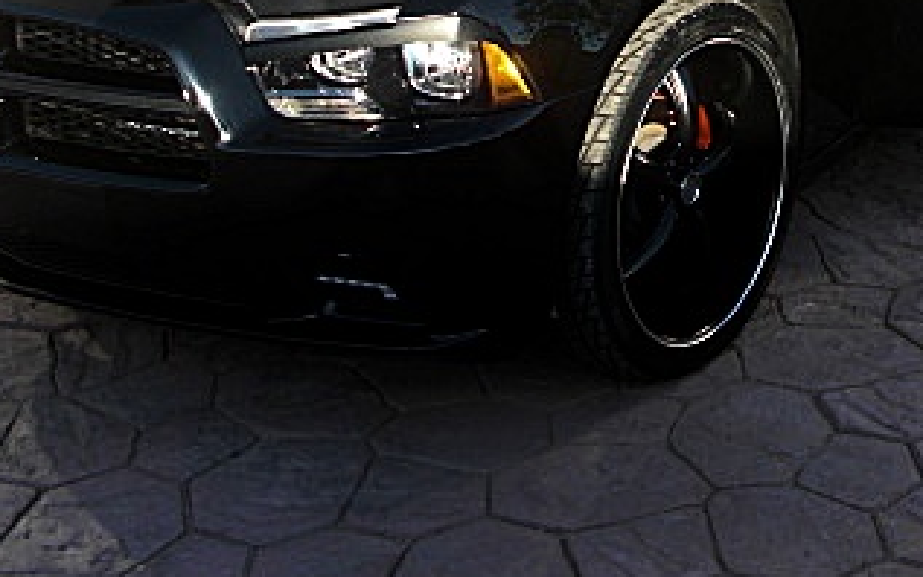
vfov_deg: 16.3
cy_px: -90
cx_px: 710
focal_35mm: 77
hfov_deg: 26.4
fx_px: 1937
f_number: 2.8
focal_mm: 6.3
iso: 50
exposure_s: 1/200
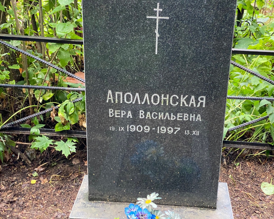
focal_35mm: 55
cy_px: 108
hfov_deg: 34.2
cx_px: 134
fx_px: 446
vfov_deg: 27.6
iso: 400
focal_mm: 6
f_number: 2
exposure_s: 1/60
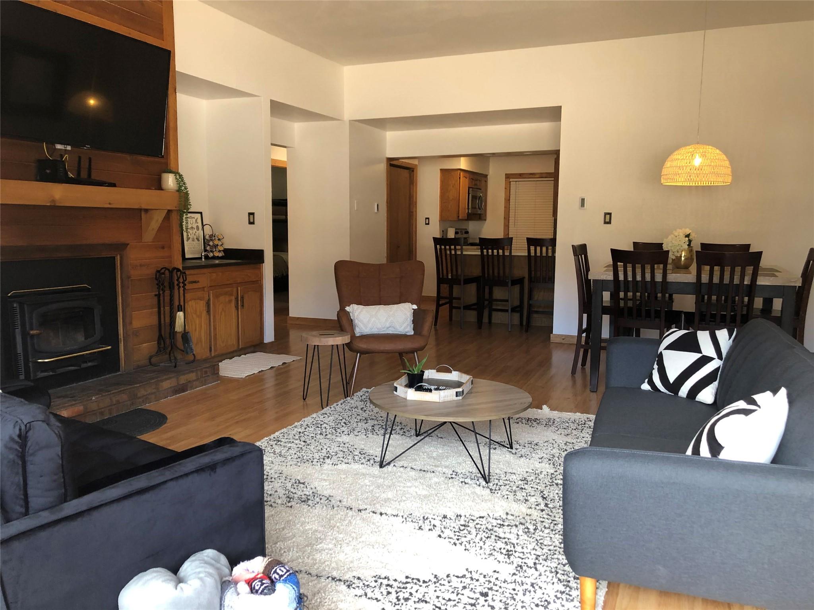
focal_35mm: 28
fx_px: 658
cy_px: 305
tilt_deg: -6.0
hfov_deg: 63.4
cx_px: 407
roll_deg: -0.8
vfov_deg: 49.7
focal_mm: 3.99
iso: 40
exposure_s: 1/30
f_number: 1.8
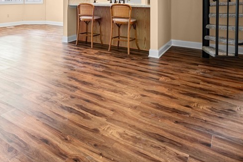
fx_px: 196
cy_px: 3
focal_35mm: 29
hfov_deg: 59.6
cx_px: 55
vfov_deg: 39.9
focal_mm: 13
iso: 250
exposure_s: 1/2
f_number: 8
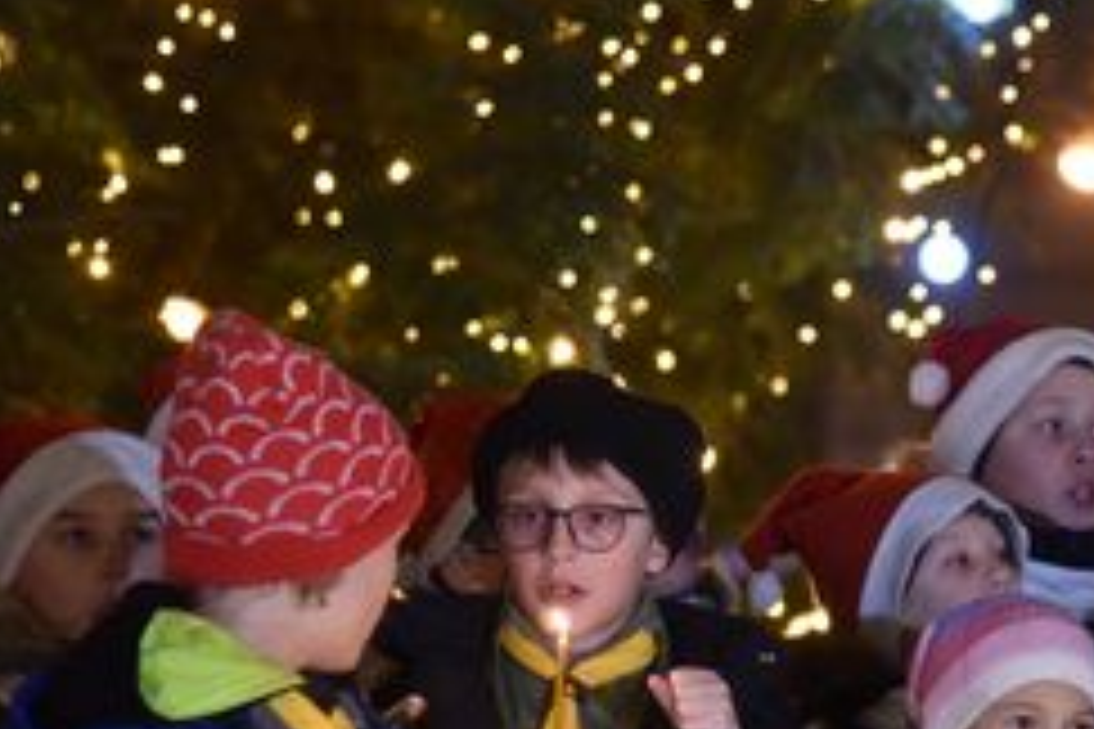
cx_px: 833
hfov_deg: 8.3
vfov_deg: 5.6
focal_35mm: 247
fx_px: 7505
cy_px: 560
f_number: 4
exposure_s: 1/60
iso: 3200
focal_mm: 120
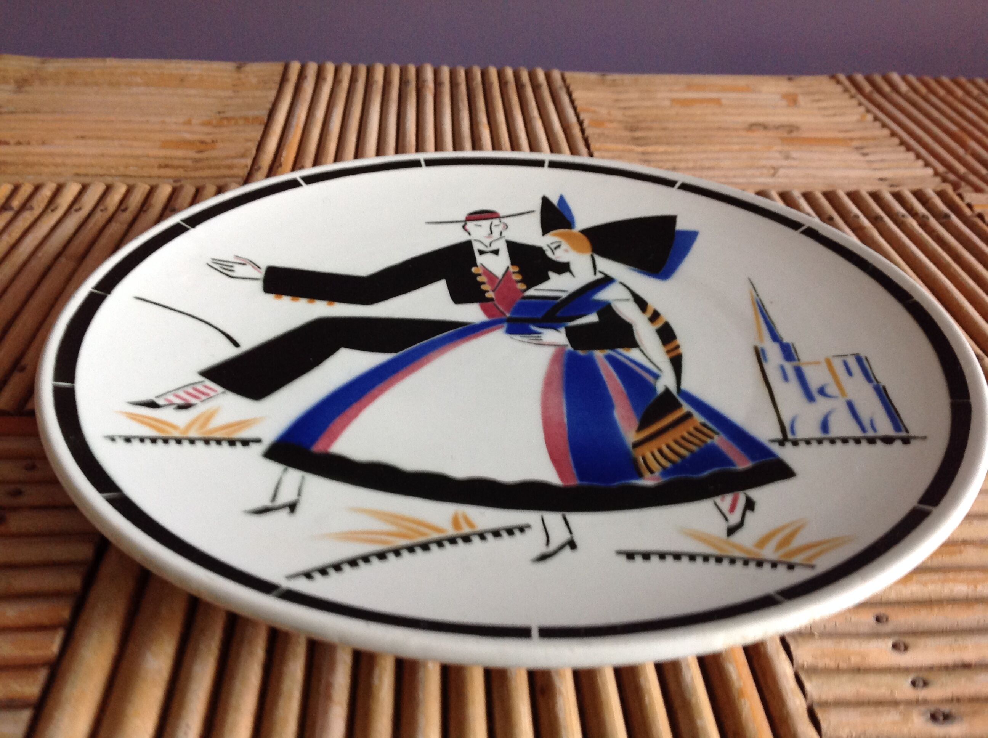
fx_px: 997
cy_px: 369
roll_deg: -3.2
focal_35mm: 35
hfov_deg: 52.7
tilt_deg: -34.7
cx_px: 494
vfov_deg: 40.6
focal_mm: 4.28
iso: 125
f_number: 2.4
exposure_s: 1/15
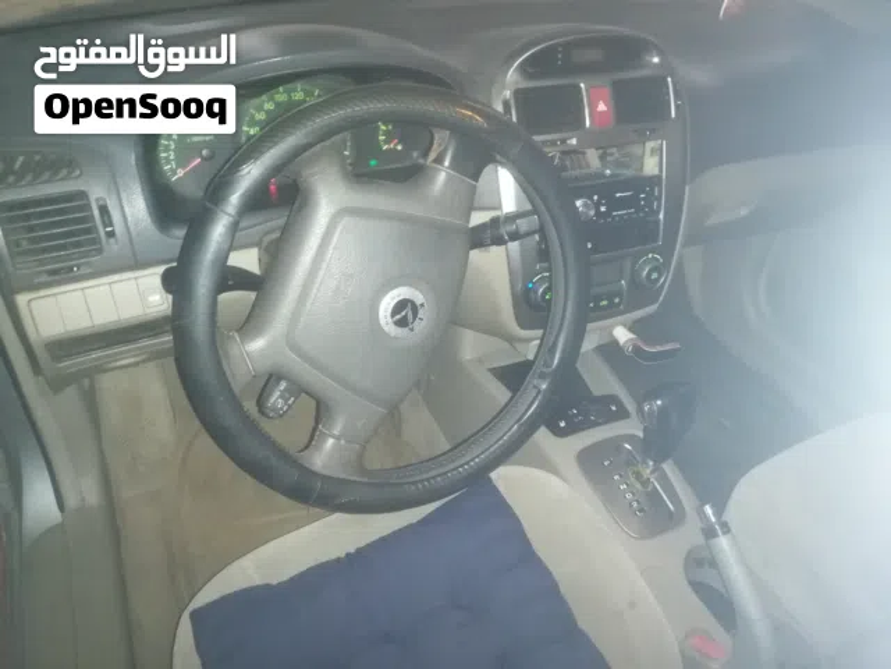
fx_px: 695
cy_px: 334
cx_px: 446
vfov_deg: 51.4
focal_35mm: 27
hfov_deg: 65.3
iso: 640
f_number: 1.8
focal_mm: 3.96
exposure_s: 1/16.7
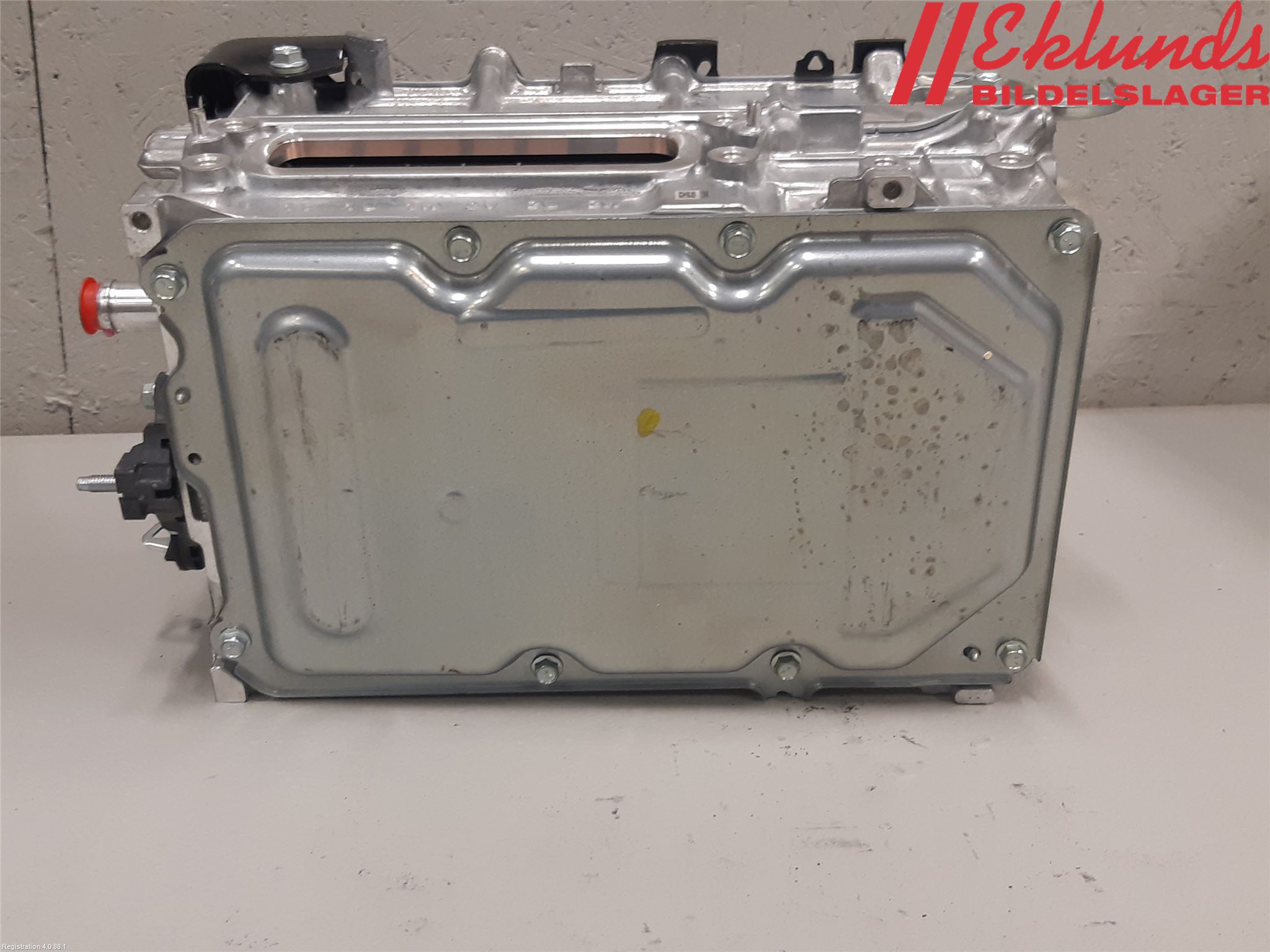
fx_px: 954
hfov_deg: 67.3
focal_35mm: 26
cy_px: 476
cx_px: 635
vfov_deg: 53.1
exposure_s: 1/50
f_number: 1.7
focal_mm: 3.93
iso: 125
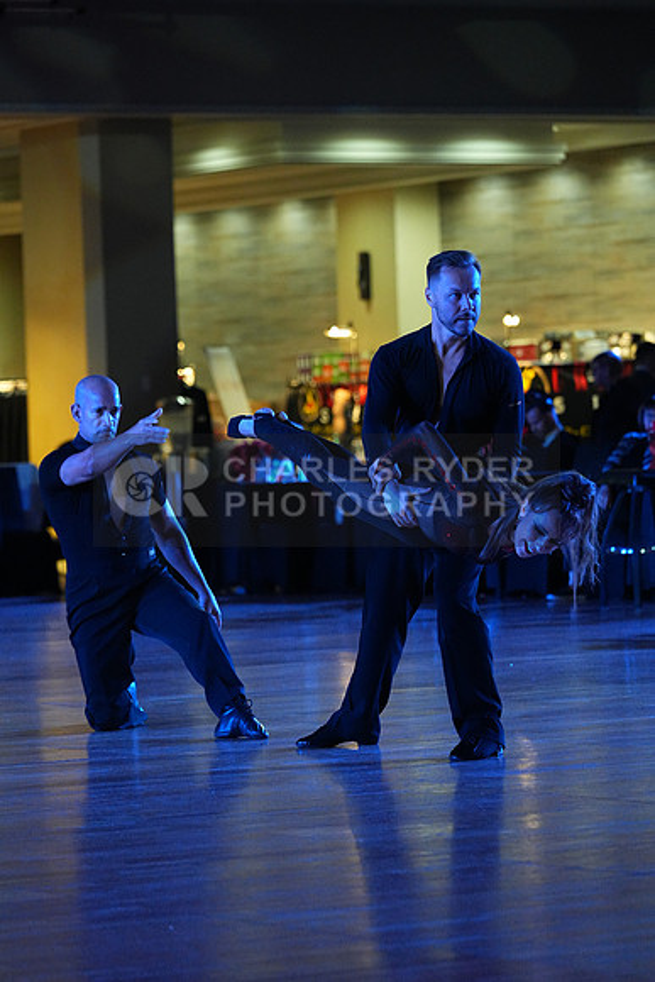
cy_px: 491
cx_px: 328
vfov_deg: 12.5
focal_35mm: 164
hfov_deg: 8.4
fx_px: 4473
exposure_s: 1/400
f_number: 4.5
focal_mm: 164
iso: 6400
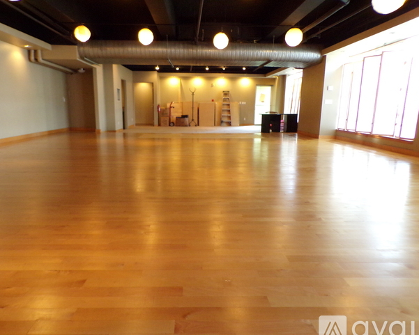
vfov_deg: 54.9
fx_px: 322
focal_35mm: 26
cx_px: 199
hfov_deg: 66.0
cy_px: 169
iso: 364
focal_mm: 4.3
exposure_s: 1/17
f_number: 3
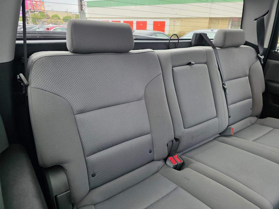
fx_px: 185
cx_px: 140
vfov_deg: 58.9
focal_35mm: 23
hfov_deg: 73.9
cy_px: 104
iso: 200
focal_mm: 6.3
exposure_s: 1/120
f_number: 1.7
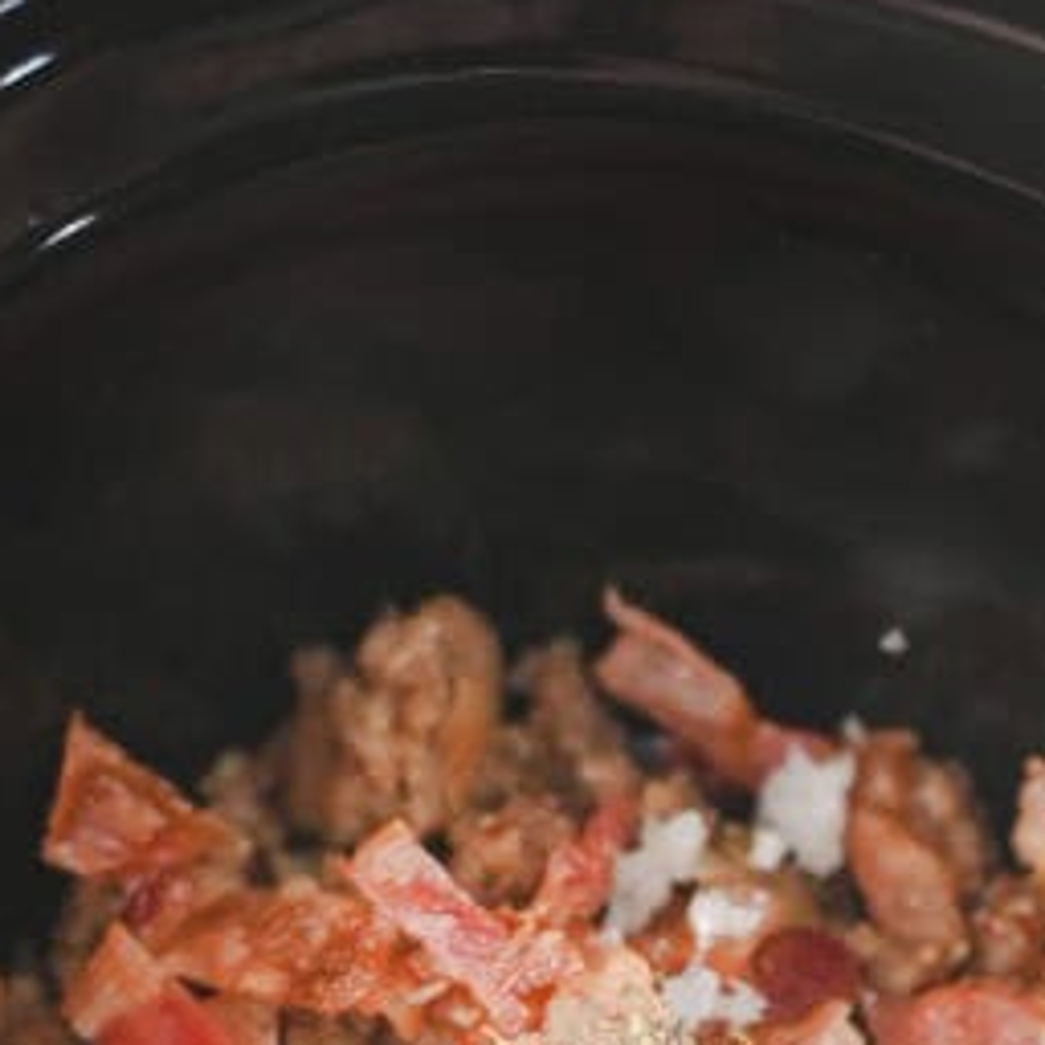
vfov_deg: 9.9
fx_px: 5806
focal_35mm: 170
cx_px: 765
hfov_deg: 10.3
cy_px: 1723
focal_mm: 50
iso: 2200
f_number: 4
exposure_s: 1/100
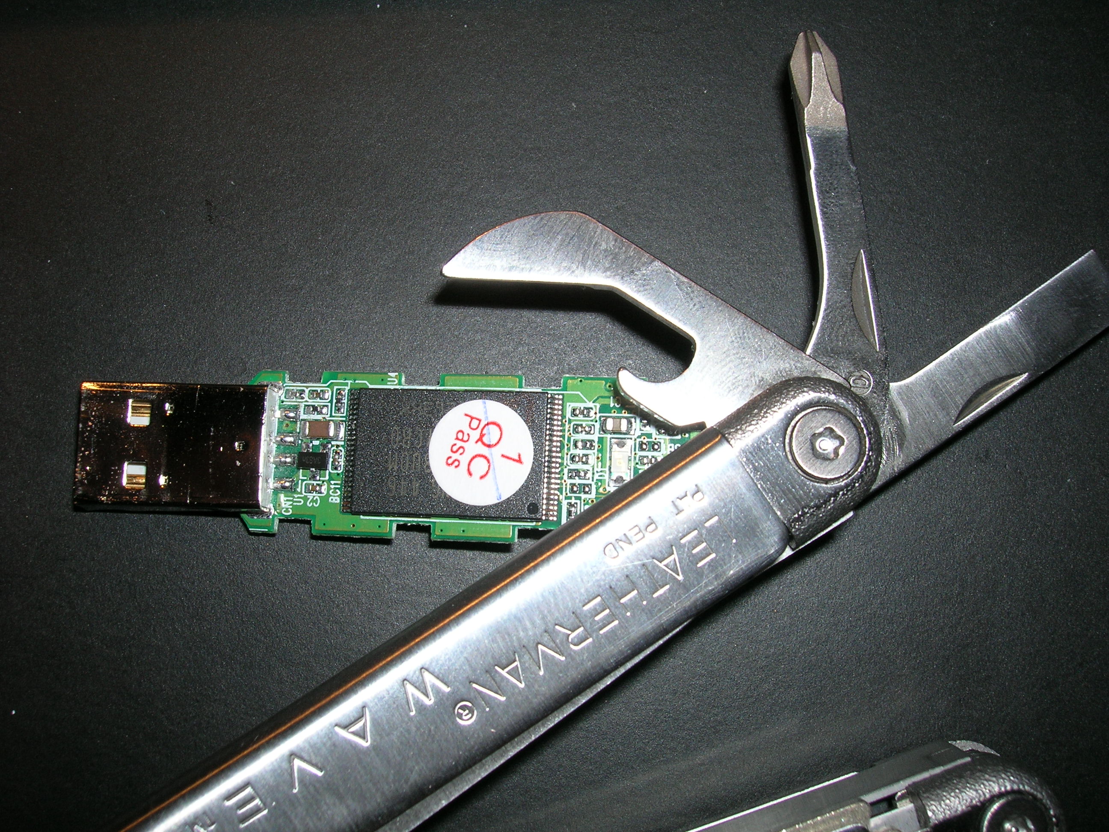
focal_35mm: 38
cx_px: 554
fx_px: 1217
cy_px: 416
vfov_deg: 37.7
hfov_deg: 49.0
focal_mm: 6.4
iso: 50
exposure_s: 1/60.1
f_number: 5
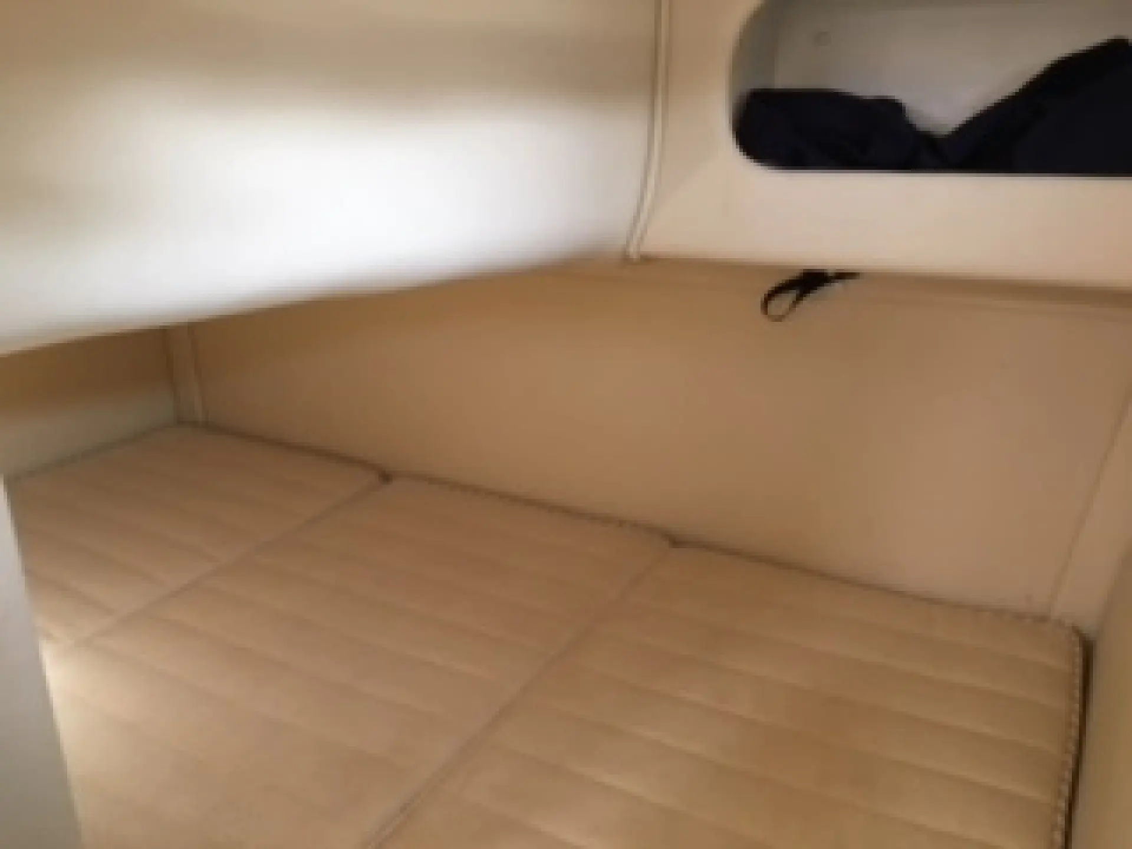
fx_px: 948
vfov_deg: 48.2
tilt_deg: -18.5
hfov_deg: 61.7
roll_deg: +1.7
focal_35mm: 29
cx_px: 566
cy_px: 424
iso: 125
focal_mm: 4.15
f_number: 2.2
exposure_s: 1/33
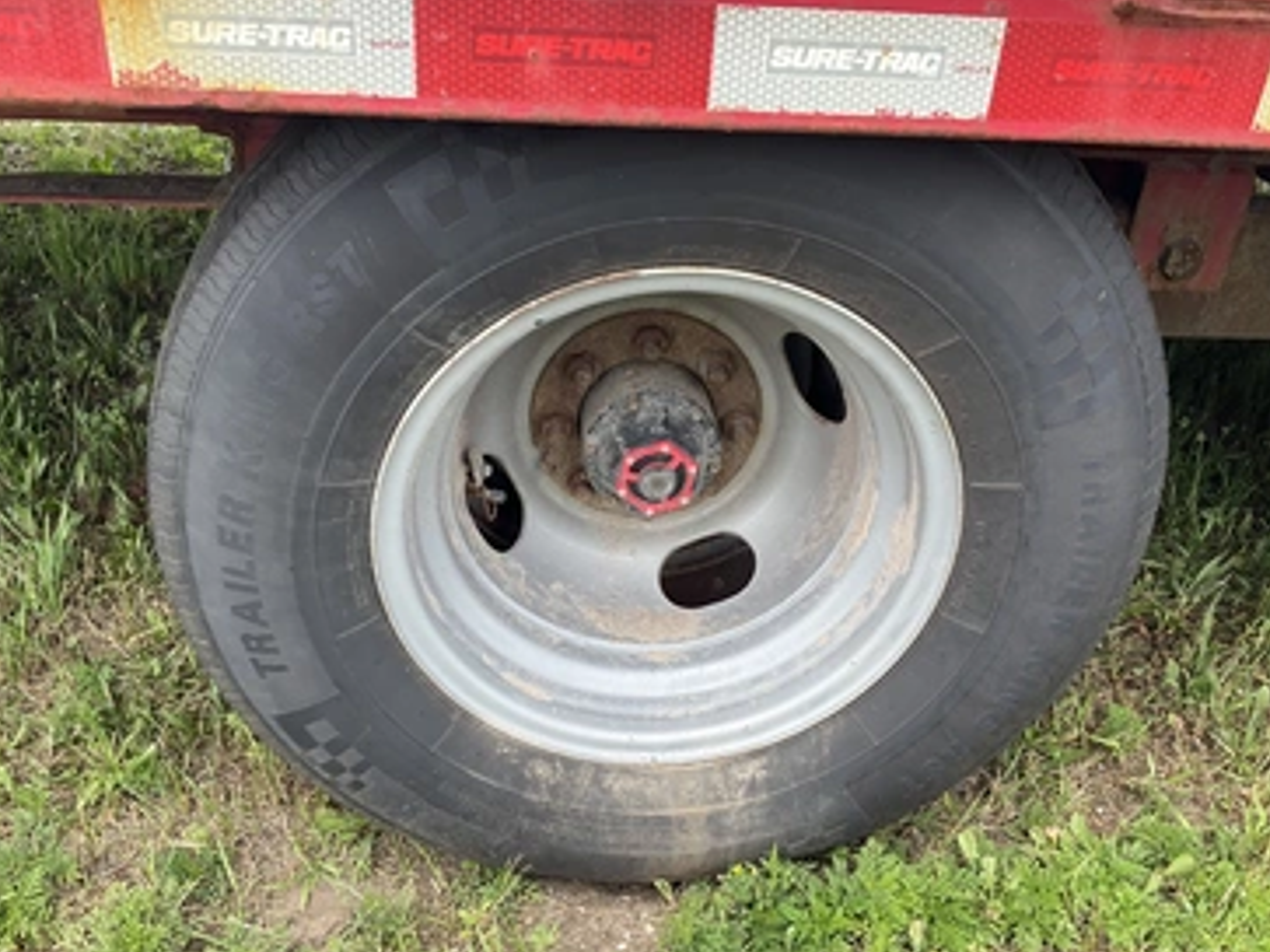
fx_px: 1174
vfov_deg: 44.1
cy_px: 518
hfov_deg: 56.8
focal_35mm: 32
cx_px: 623
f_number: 1.8
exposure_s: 1/192
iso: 20
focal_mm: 3
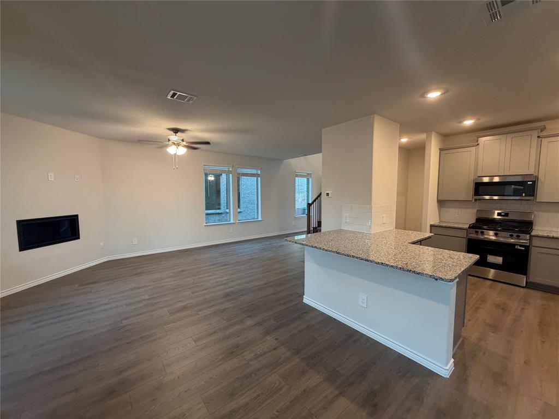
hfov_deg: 102.1
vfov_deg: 85.7
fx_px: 226
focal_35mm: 14
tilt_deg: -4.4
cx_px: 280
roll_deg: -0.7
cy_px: 210
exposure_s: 1/60
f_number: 2.2
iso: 250
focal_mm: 2.22
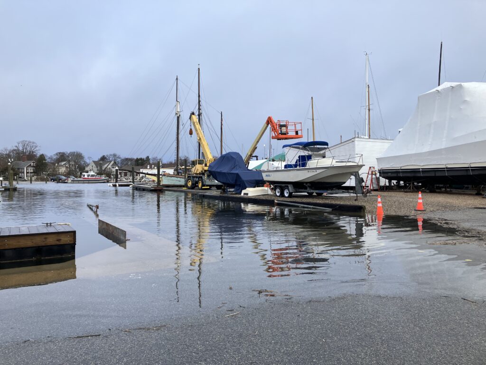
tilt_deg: -2.8
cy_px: 182
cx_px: 243
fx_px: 393
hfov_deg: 63.4
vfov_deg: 49.7
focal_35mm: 28
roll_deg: +1.1
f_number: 1.8
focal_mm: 3.99
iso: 32
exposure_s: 1/558
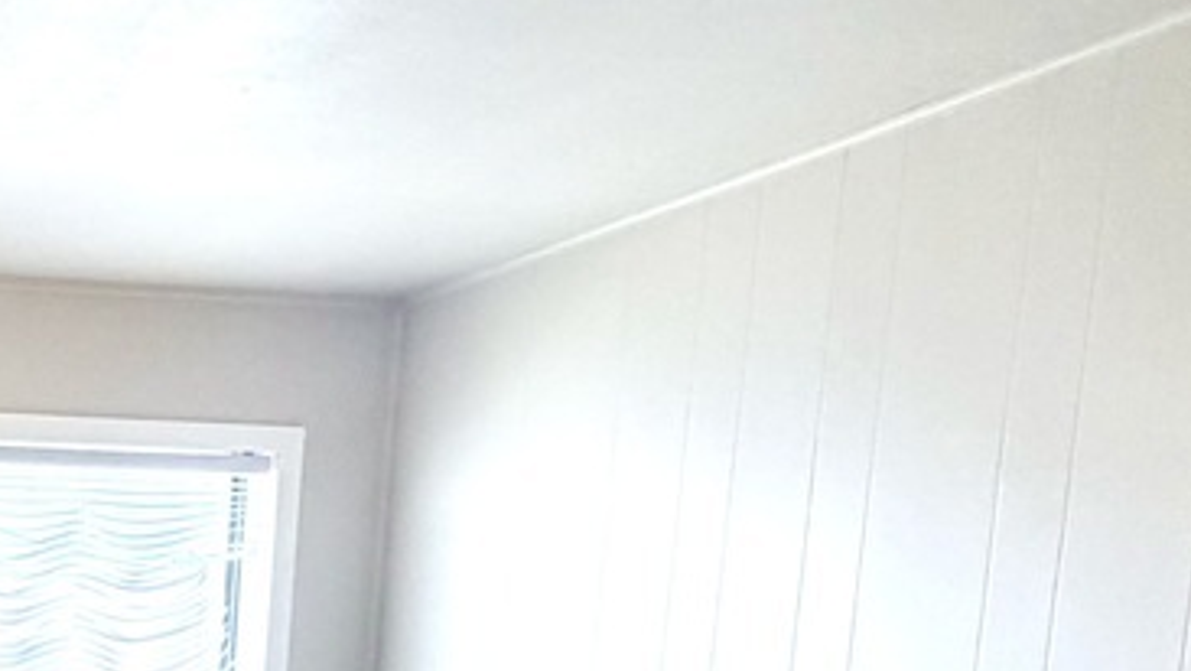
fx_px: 1895
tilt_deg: -7.1
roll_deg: -0.3
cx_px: -661
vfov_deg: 17.6
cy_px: 1055
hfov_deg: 25.1
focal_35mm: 60
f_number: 2.2
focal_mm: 2.22
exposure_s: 1/121
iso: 160
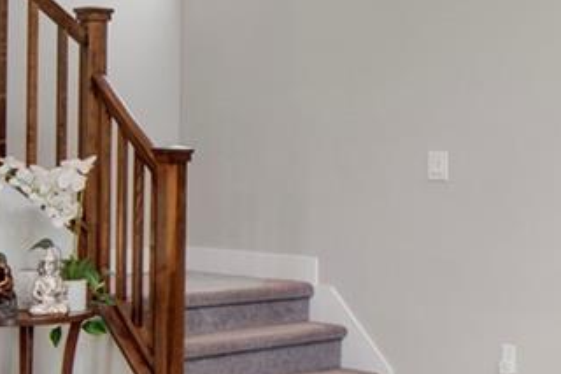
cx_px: 666
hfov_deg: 21.1
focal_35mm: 90
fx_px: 1402
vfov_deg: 15.1
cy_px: 119
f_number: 8
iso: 400
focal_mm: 18
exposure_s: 1/30
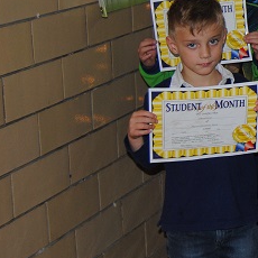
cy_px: 28
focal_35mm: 118
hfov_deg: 13.3
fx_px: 995
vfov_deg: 14.6
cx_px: 460
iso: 200
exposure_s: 1/60
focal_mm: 22
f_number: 3.5
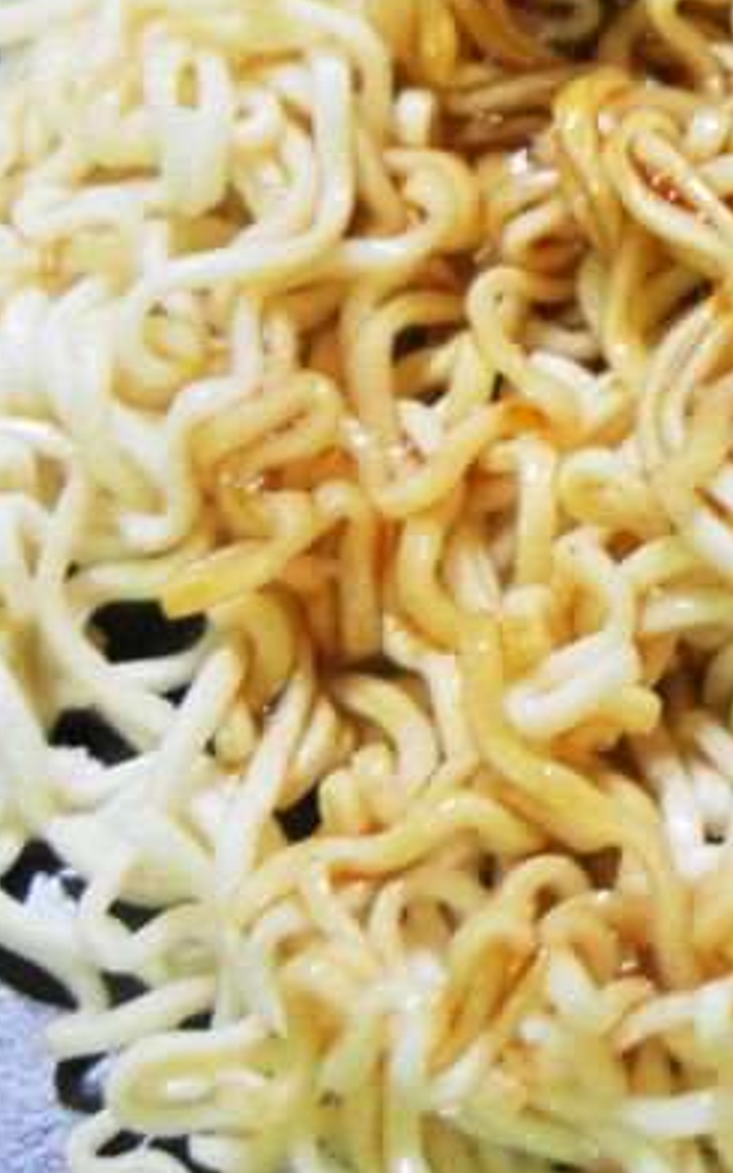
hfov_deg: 6.6
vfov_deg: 10.7
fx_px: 6233
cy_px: 352
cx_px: 1197
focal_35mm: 195
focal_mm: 30
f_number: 4.4
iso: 2000
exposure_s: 1/60
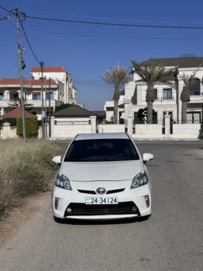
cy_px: 136
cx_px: 102
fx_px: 375
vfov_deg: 39.7
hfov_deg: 30.3
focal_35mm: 48
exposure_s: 1/12048
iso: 64
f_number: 1.78
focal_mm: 6.86
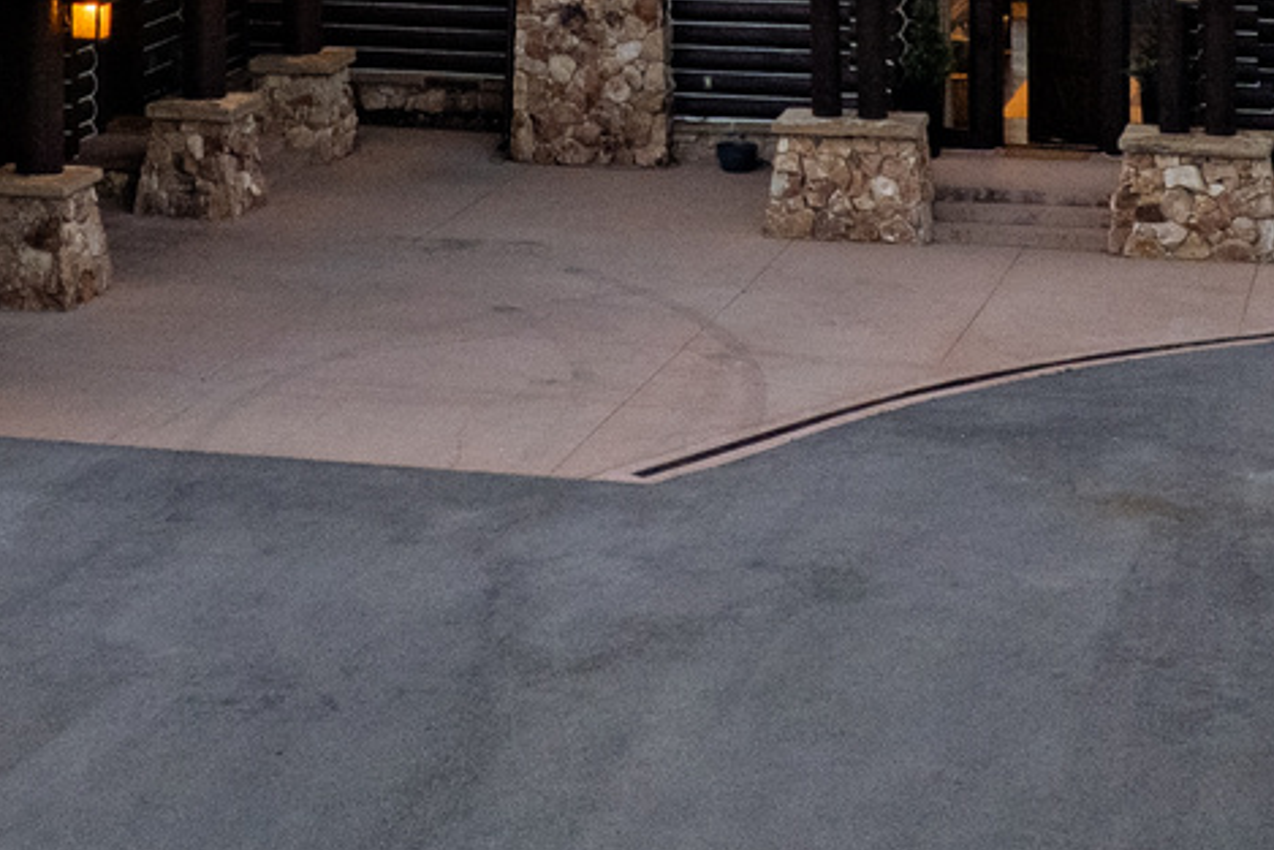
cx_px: 554
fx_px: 3398
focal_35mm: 96
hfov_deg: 21.2
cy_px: -483
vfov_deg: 13.3
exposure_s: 1/160
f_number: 2.8
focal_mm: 8.38
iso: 100
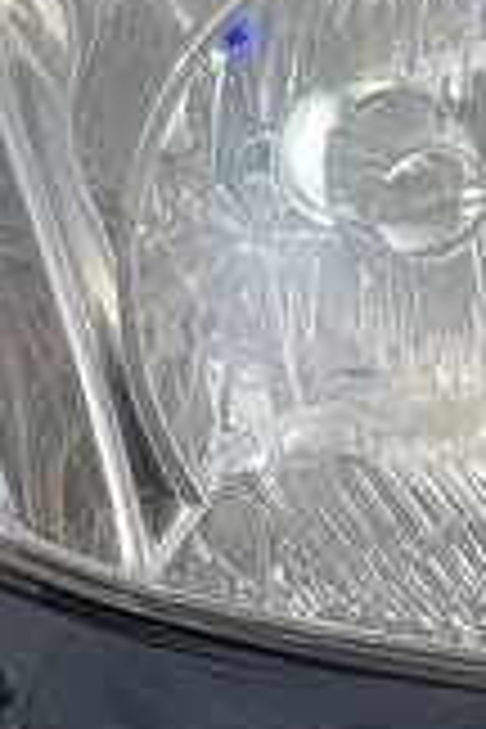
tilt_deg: -9.0
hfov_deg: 3.0
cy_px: -554
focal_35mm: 461
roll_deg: +2.4
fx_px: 9335
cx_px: 648
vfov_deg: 4.4
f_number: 2.8
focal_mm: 15.66
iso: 50
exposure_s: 1/470
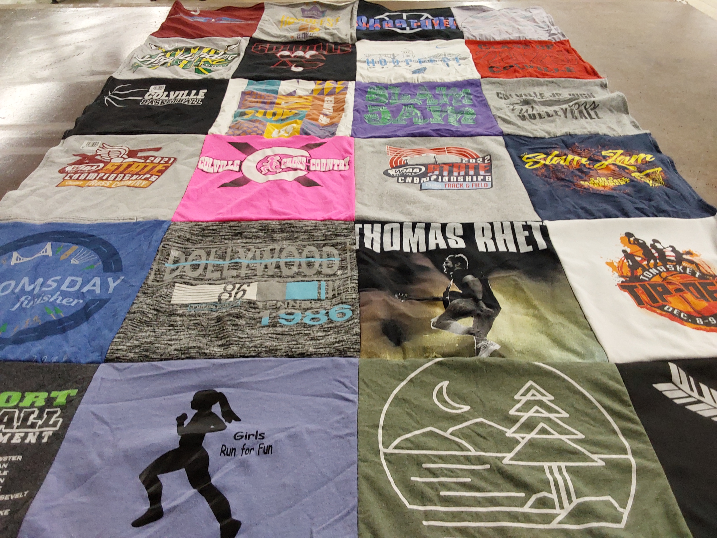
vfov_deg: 49.7
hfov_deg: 63.4
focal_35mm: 28
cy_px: 269
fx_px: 580
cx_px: 358
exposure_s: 1/60
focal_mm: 2.91
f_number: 1.9
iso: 125
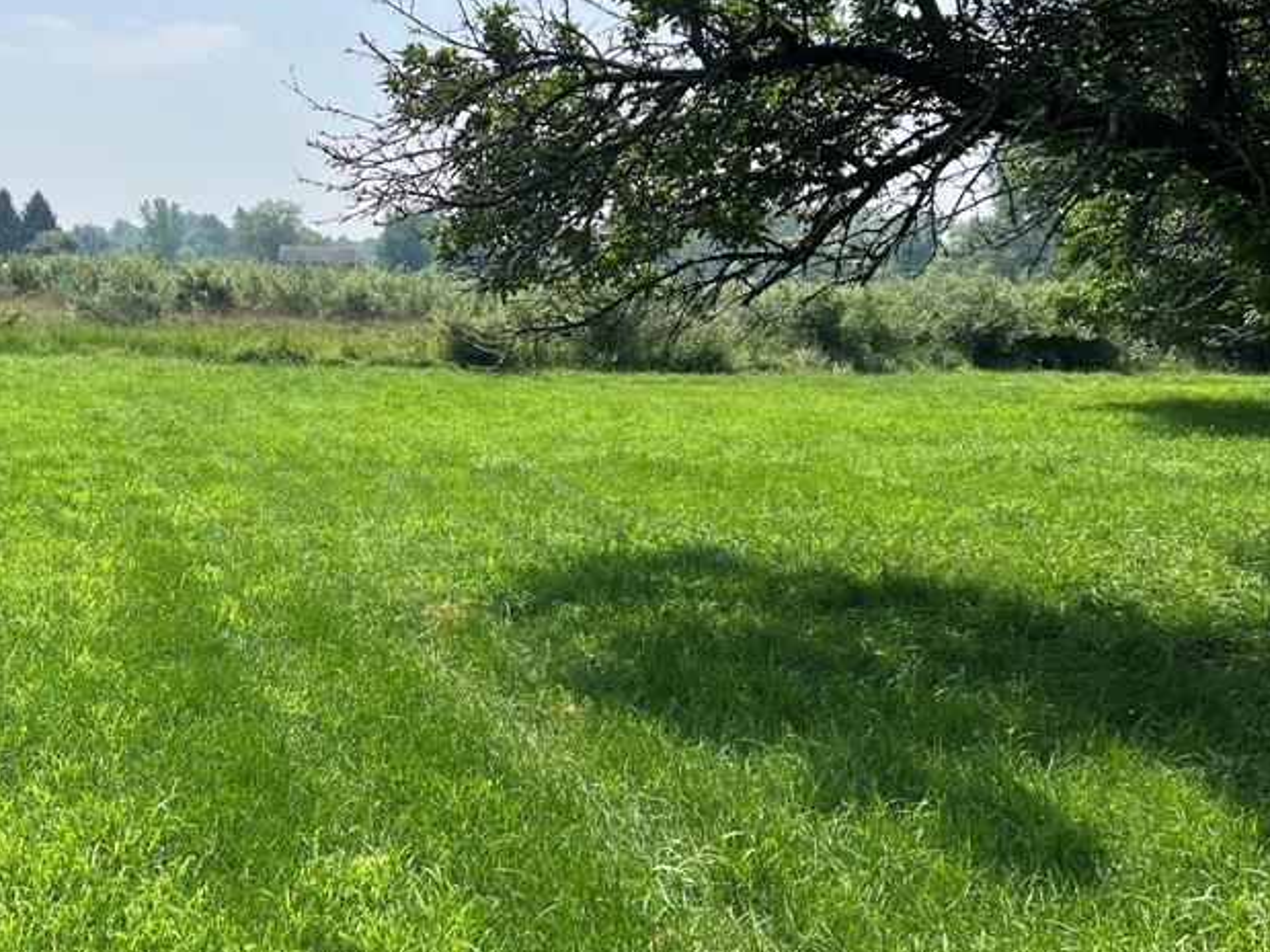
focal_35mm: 43
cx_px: 322
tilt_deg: -4.4
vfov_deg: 33.5
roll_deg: -1.1
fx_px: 1577
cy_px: 375
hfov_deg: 42.5
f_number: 1.5
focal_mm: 5.7
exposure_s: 1/5076
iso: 50
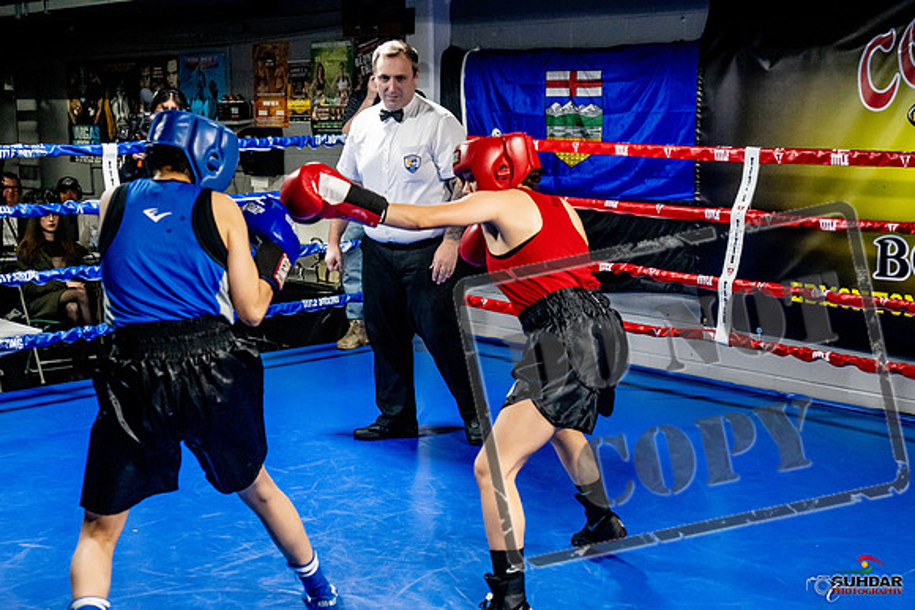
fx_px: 1322
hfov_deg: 38.2
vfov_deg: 26.0
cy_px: 305
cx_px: 458
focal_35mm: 52
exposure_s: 1/800
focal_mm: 35
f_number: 2.8
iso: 5000
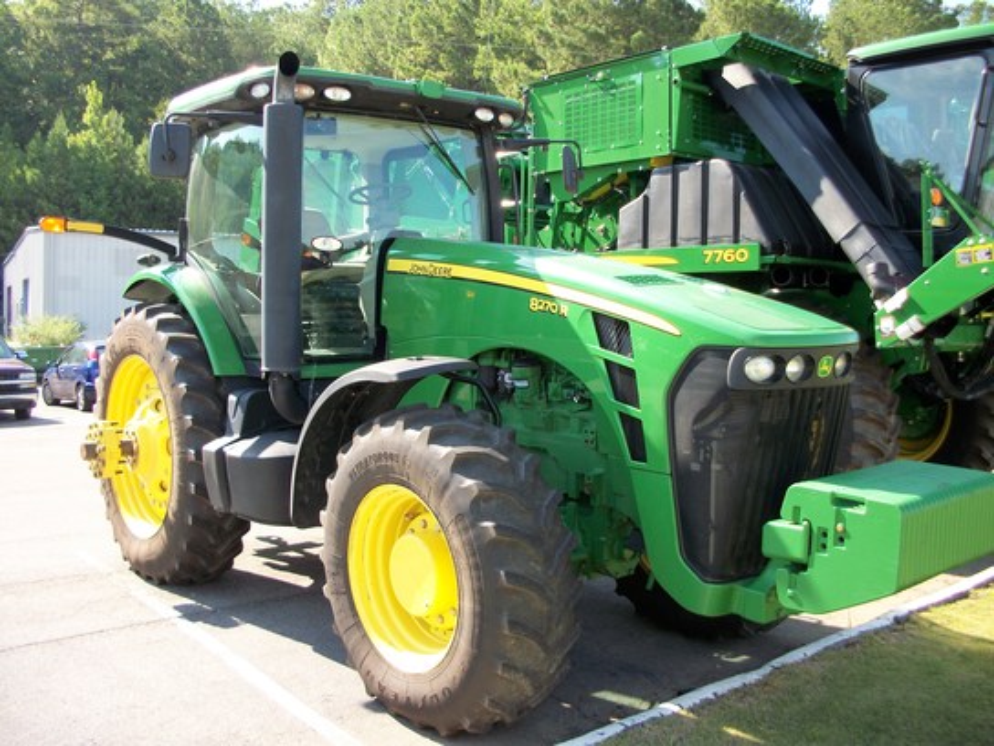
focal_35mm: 35
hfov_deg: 52.6
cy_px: 373
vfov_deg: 40.7
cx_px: 497
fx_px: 1005
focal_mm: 6.3
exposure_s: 1/200
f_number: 3.1
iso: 80
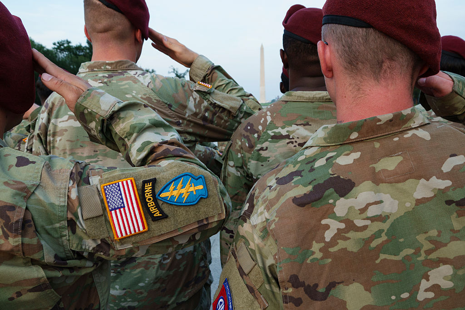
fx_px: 375
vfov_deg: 45.0
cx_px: 232
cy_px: 155
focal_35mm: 29
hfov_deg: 63.7
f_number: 4
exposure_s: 1/200
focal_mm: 10.59
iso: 200
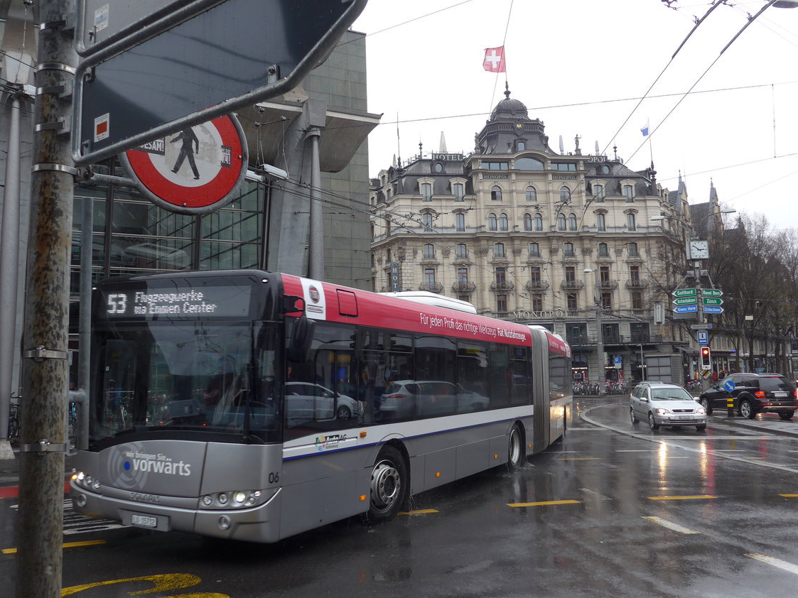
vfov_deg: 45.4
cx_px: 378
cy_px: 285
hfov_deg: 58.3
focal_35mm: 31
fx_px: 715
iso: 100
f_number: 2.8
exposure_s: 1/250
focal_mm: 6
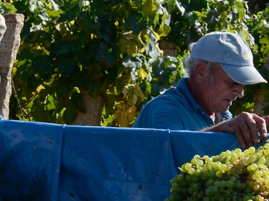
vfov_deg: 8.9
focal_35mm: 167
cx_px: 167
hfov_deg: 11.8
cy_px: 173
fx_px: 1297
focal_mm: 55
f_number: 16
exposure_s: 1/200
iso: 500
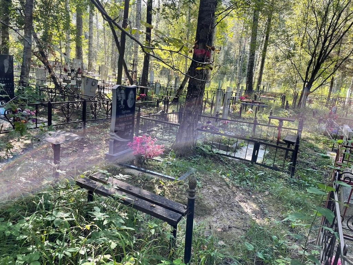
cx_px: 176
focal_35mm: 26
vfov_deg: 53.1
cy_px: 132
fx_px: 265
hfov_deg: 67.3
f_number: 1.6
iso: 32
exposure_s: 1/121
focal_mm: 4.2
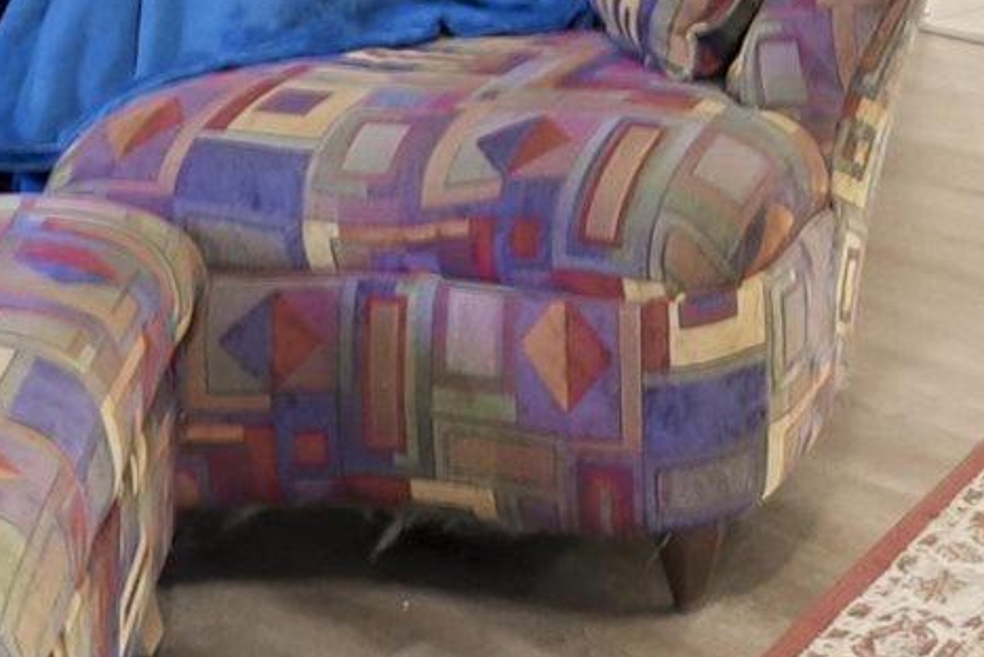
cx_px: 1306
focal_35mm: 92
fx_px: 2516
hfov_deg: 20.1
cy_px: -549
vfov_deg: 13.3
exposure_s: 1/1.25
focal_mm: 14
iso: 2000
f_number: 10
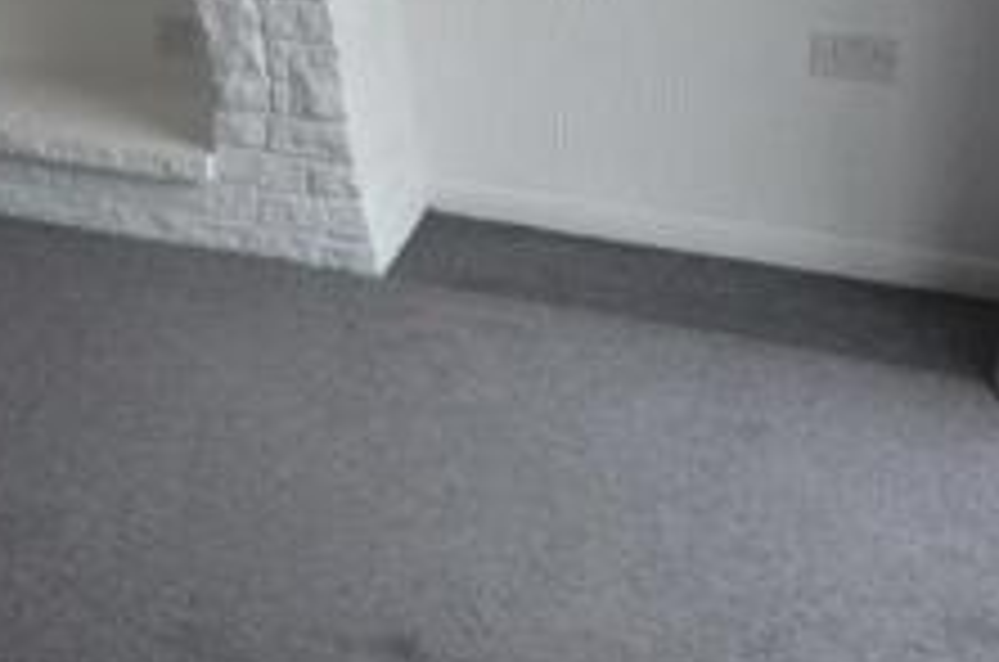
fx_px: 1717
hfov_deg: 30.6
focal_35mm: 62
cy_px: -207
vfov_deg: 20.0
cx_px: 45
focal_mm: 14
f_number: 6.3
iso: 800
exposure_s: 1/15
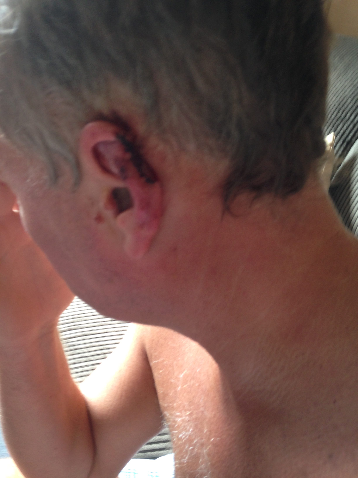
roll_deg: -11.3
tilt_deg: -31.4
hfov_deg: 42.9
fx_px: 455
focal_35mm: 33
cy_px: 239
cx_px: 179
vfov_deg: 55.4
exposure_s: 1/20
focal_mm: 4.12
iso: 64
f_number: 2.4
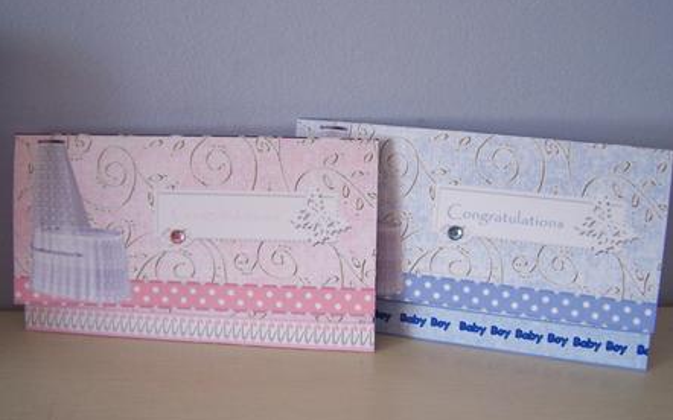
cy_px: 224
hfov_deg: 48.2
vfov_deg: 31.2
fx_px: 752
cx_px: 341
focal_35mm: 41
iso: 140
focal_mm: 6.3
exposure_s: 1/20
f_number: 2.8
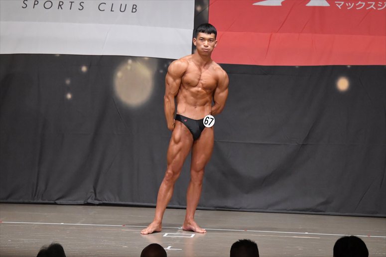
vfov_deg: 6.8
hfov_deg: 10.2
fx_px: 2165
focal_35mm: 202
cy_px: 128
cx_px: 193
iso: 6400
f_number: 5.6
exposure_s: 1/400
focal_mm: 135
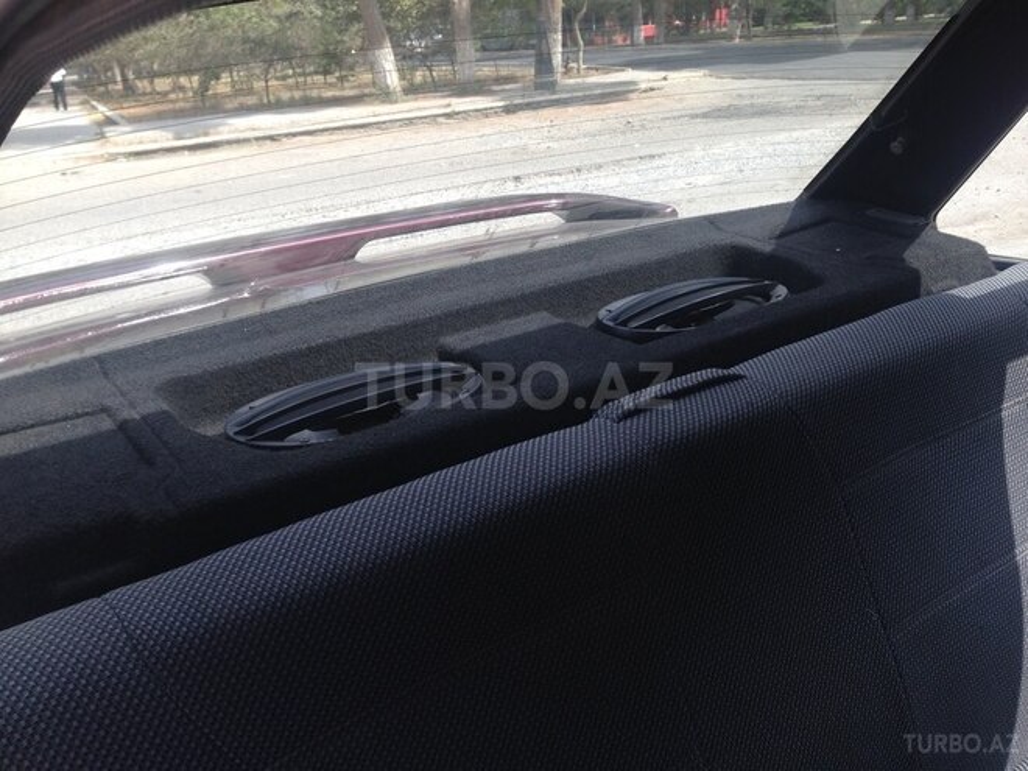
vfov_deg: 42.9
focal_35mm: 33
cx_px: 514
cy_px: 386
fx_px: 980
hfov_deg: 55.4
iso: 50
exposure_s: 1/471
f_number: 2.4
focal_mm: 4.12
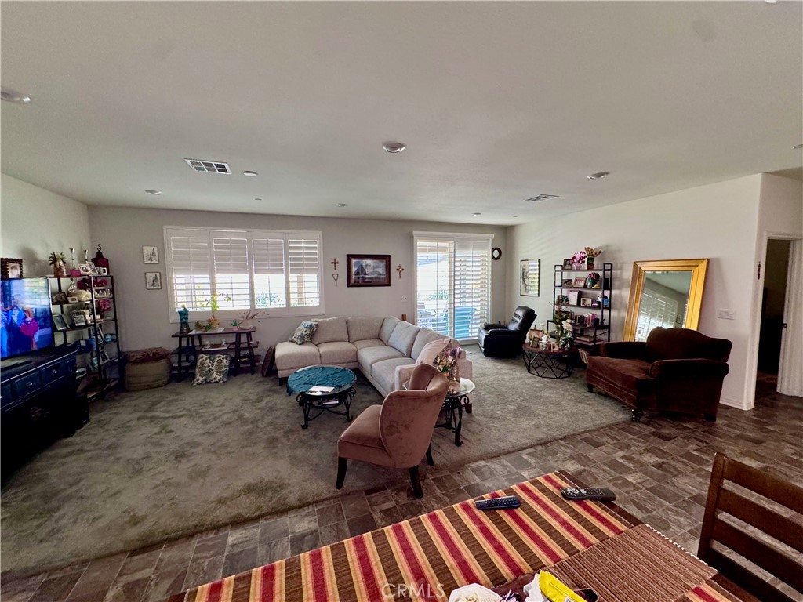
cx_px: 402
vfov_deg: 85.7
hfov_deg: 102.1
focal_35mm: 14
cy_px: 301
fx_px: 325
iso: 320
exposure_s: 1/60
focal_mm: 2.22
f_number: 2.2
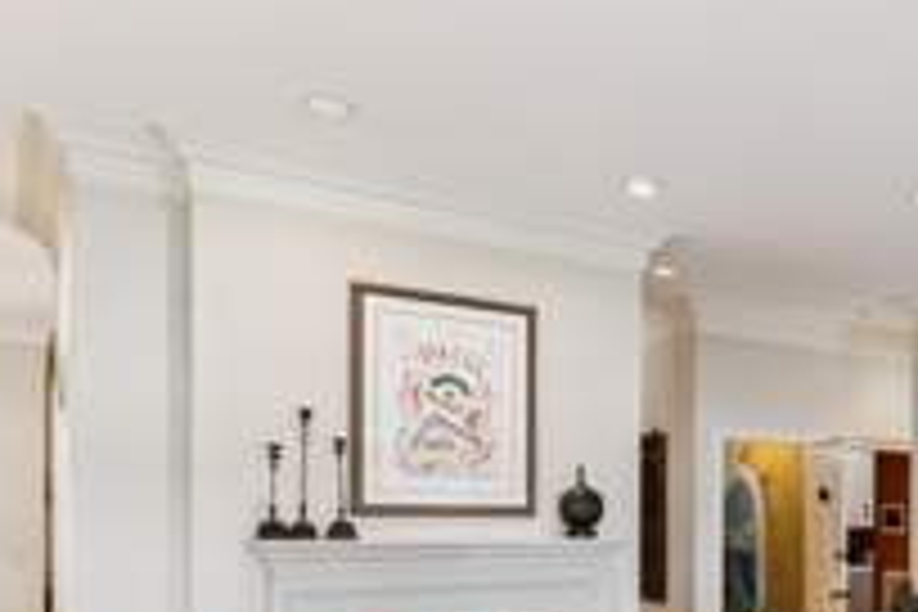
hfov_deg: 41.9
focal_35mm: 40
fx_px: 1020
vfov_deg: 32.0
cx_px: 922
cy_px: 536
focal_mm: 17
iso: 250
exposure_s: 1/6
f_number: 8
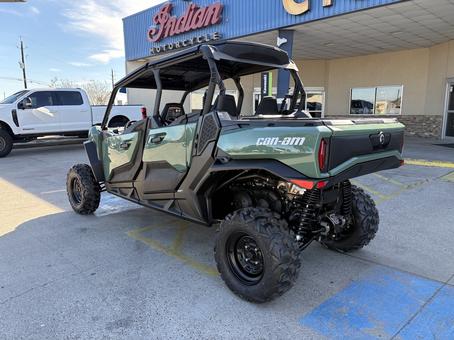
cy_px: 170
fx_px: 341
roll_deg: +0.0
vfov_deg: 53.1
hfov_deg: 67.3
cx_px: 227
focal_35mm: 26
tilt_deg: -10.4
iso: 64
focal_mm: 5.96
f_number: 1.6
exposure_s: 1/535
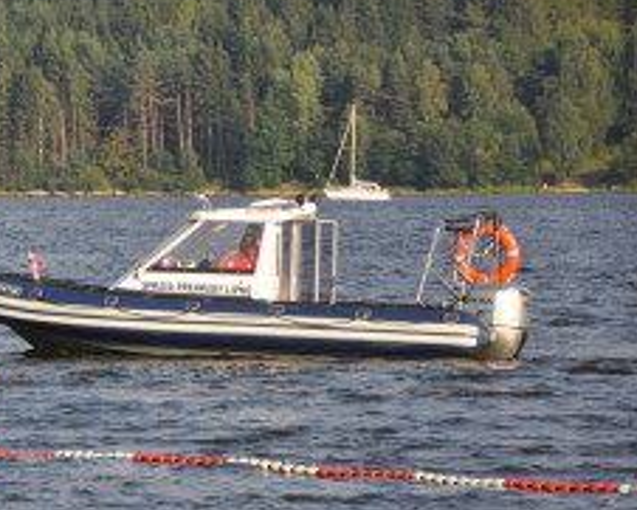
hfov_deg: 6.2
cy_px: 358
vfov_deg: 4.9
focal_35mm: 313
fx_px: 5903
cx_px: -37
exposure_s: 1/500
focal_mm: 105
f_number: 5.6
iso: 200
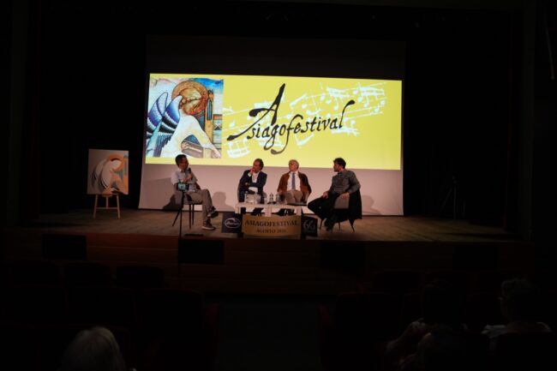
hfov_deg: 73.8
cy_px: 186
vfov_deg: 53.1
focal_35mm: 24
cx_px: 278
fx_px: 371
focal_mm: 24
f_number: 4
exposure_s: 1/60
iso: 2000
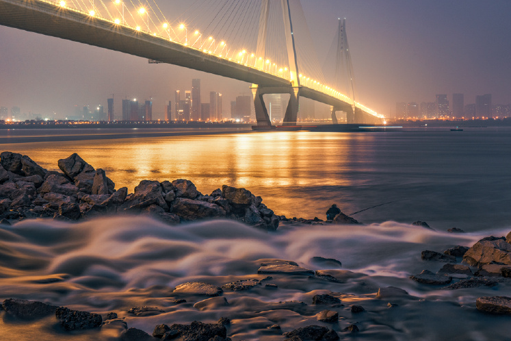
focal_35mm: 45
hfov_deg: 43.6
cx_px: 252
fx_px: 639
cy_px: 140
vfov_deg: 29.8
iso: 100
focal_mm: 28
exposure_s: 15
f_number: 9
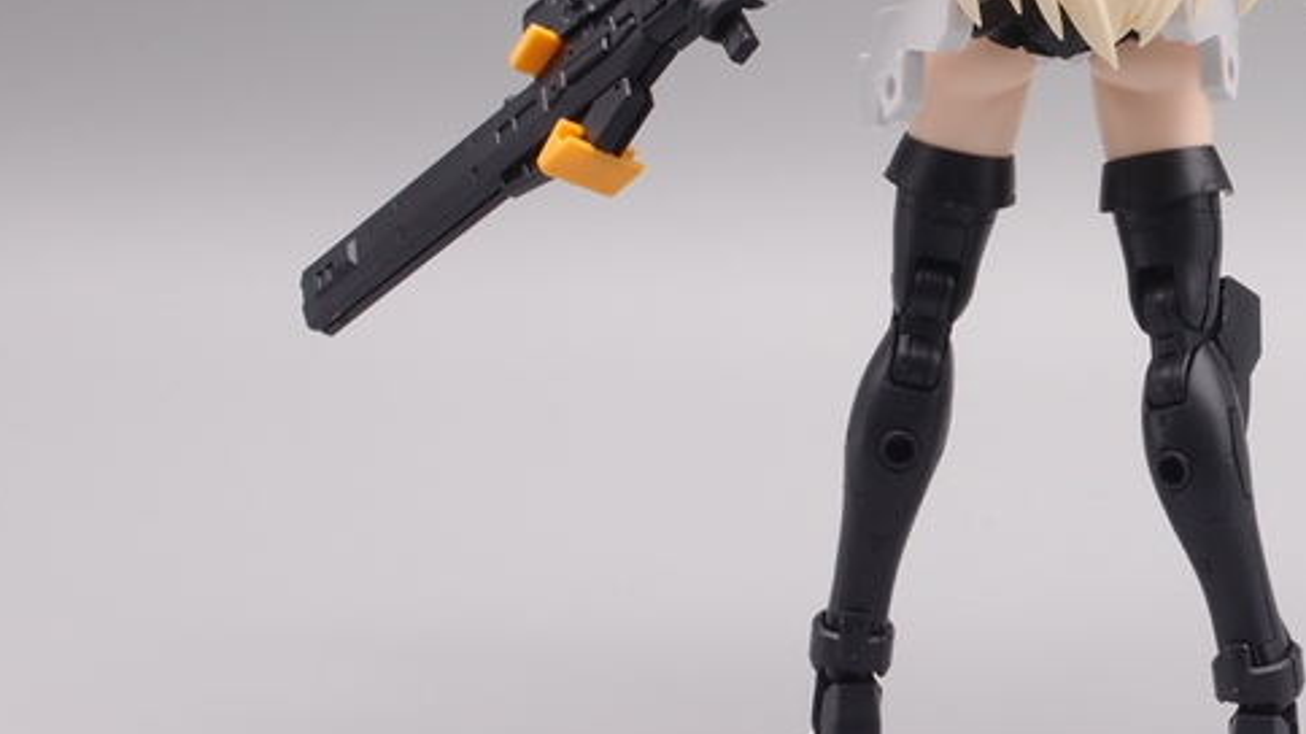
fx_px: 3739
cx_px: 1066
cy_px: 89
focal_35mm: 108
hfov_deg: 19.6
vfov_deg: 11.1
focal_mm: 12.88
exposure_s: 1/8
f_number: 8
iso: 100
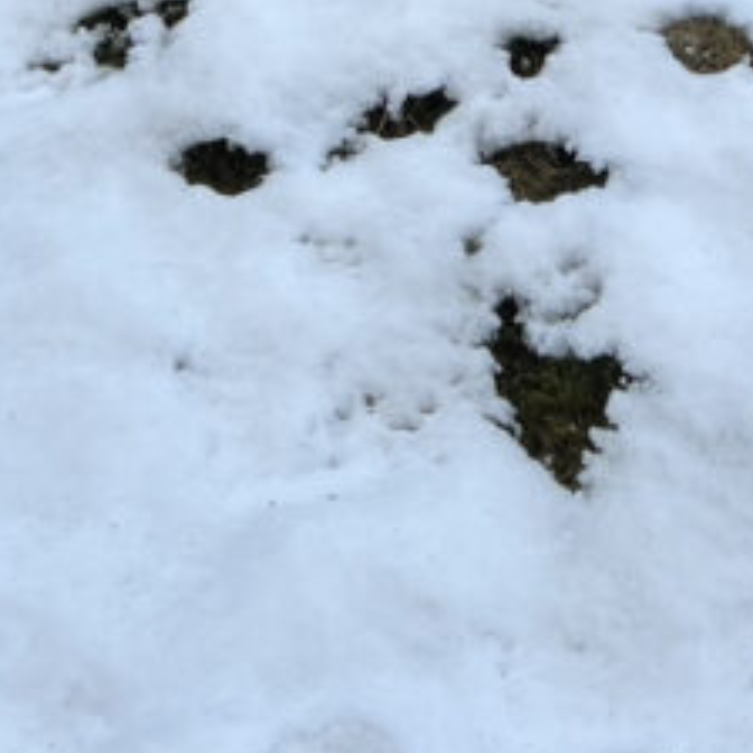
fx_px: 2584
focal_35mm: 105
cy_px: -763
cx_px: 205
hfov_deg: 16.5
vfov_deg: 13.9
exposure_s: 1/179
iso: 40
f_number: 1.5
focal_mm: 5.7
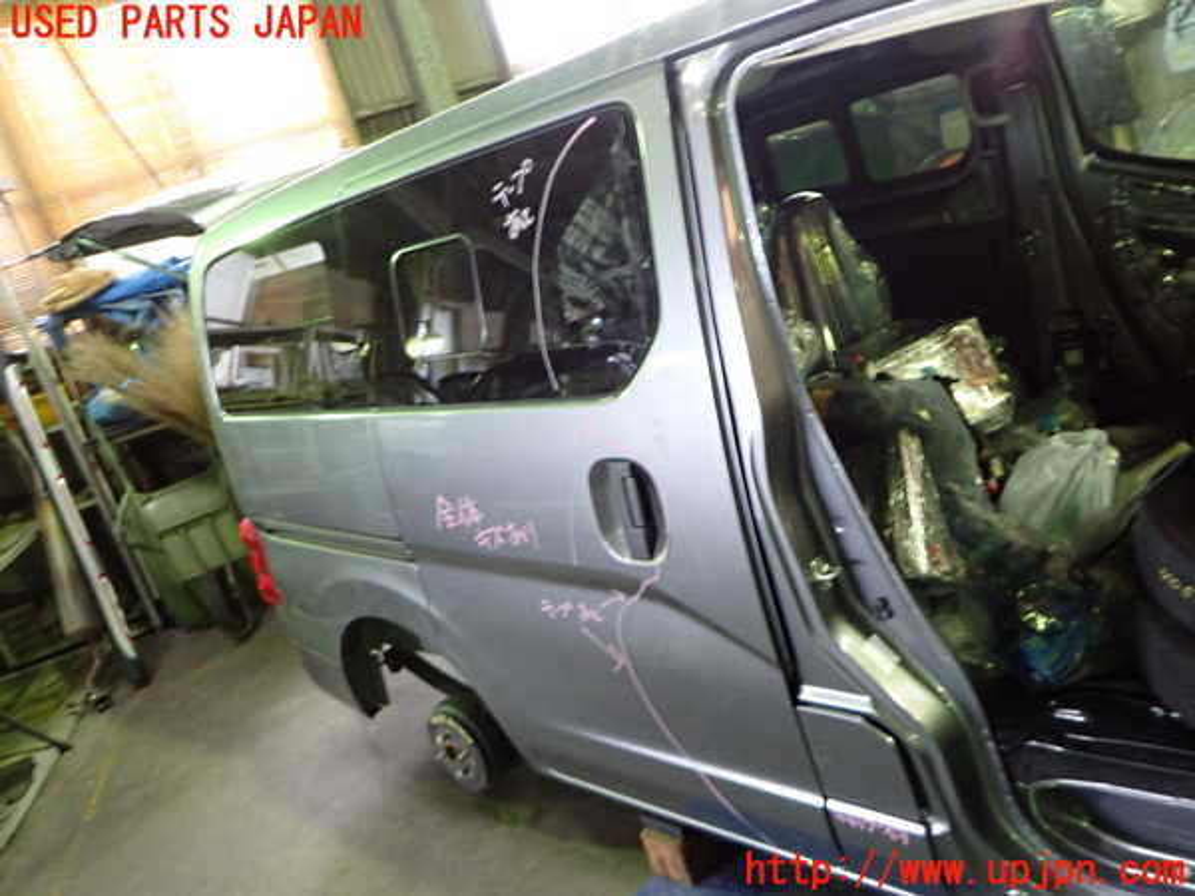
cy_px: 448
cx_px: 598
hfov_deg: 69.4
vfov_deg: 54.9
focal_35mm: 25
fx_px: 863
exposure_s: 1/30
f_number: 2
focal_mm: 4.5
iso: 500
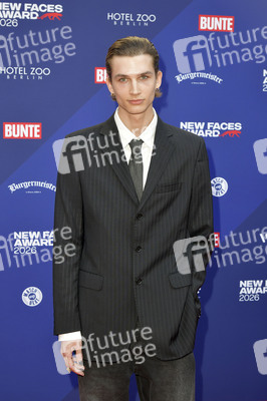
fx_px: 557
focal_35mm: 50
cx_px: 134
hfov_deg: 26.9
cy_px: 200
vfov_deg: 39.6
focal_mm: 50
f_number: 6.3
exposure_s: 1/200
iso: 640
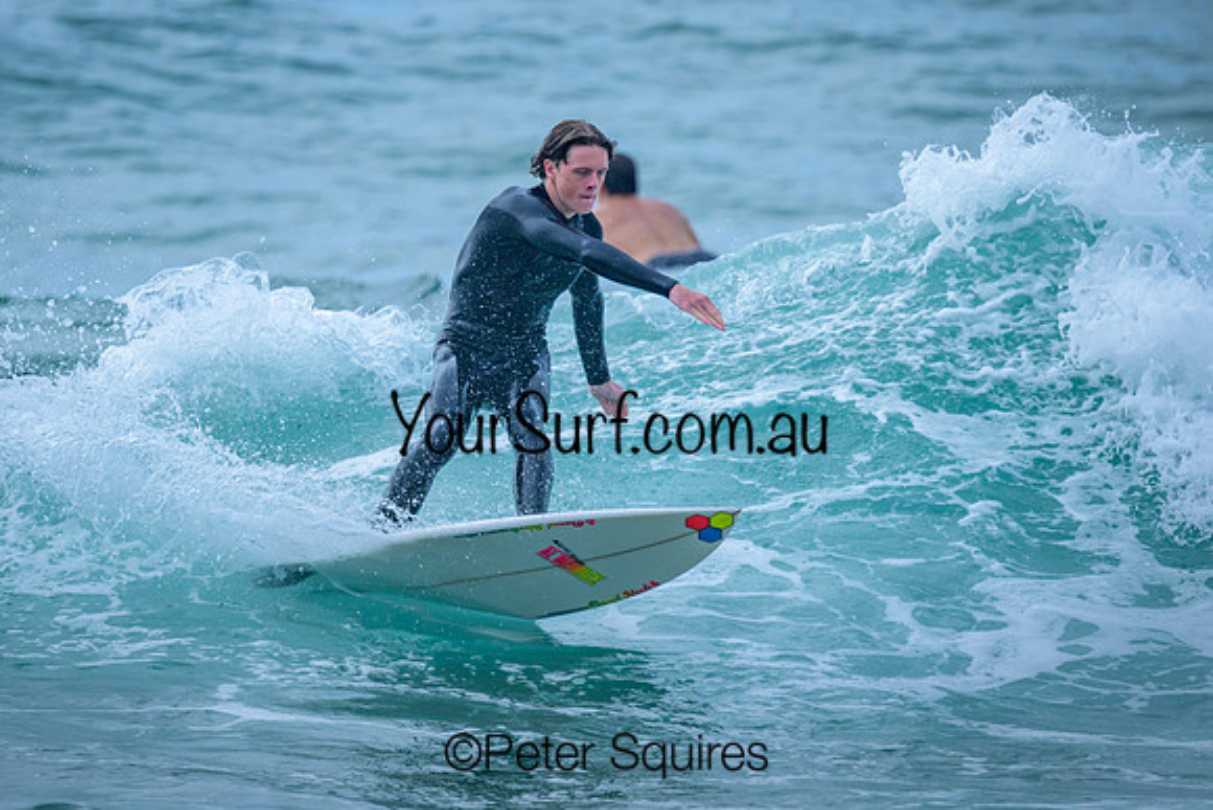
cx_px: 441
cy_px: 287
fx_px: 36162
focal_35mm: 1073
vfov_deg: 1.3
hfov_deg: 1.9
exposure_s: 1/3200
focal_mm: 800
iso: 360
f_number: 6.3
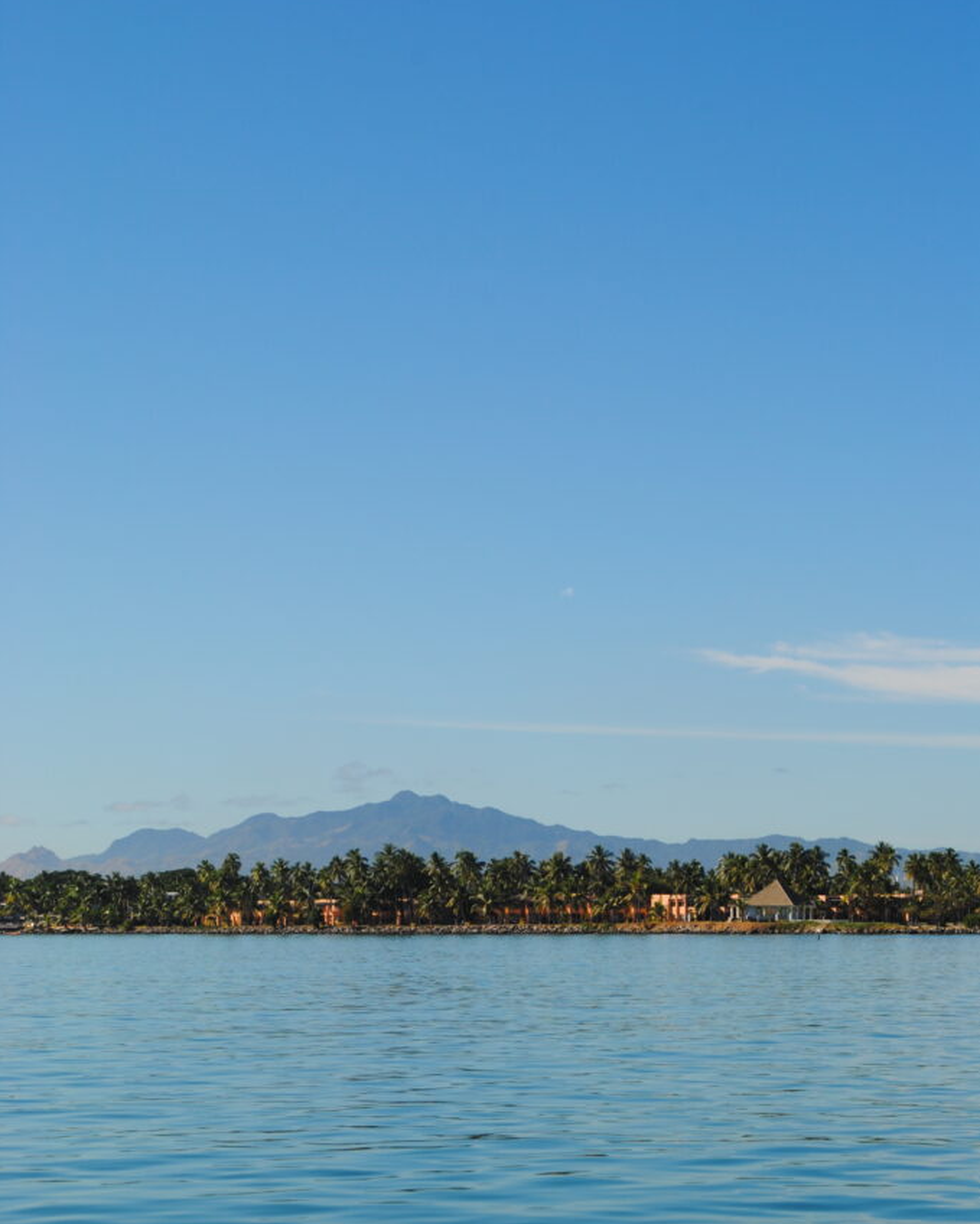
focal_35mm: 94
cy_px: 697
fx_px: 3390
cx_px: 491
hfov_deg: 16.4
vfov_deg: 20.5
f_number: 9
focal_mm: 55
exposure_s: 1/320
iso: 100
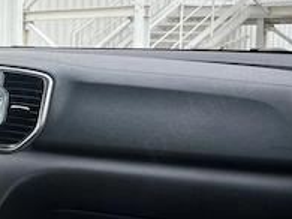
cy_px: 104
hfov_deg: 22.1
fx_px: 674
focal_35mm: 80
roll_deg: +1.1
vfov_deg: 18.4
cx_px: -79
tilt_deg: -6.2
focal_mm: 5.7
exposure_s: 1/791
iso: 50
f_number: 1.5
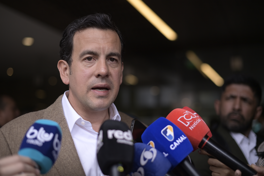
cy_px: 88
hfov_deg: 39.6
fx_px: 367
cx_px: 132
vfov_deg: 27.0
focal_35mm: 50
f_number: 1.8
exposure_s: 1/1600
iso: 320
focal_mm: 50
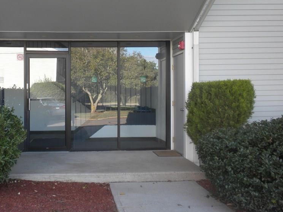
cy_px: 99
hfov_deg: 37.1
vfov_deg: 28.5
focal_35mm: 51
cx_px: 97
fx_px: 417
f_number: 3.5
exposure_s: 1/70
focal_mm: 6.6
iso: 64
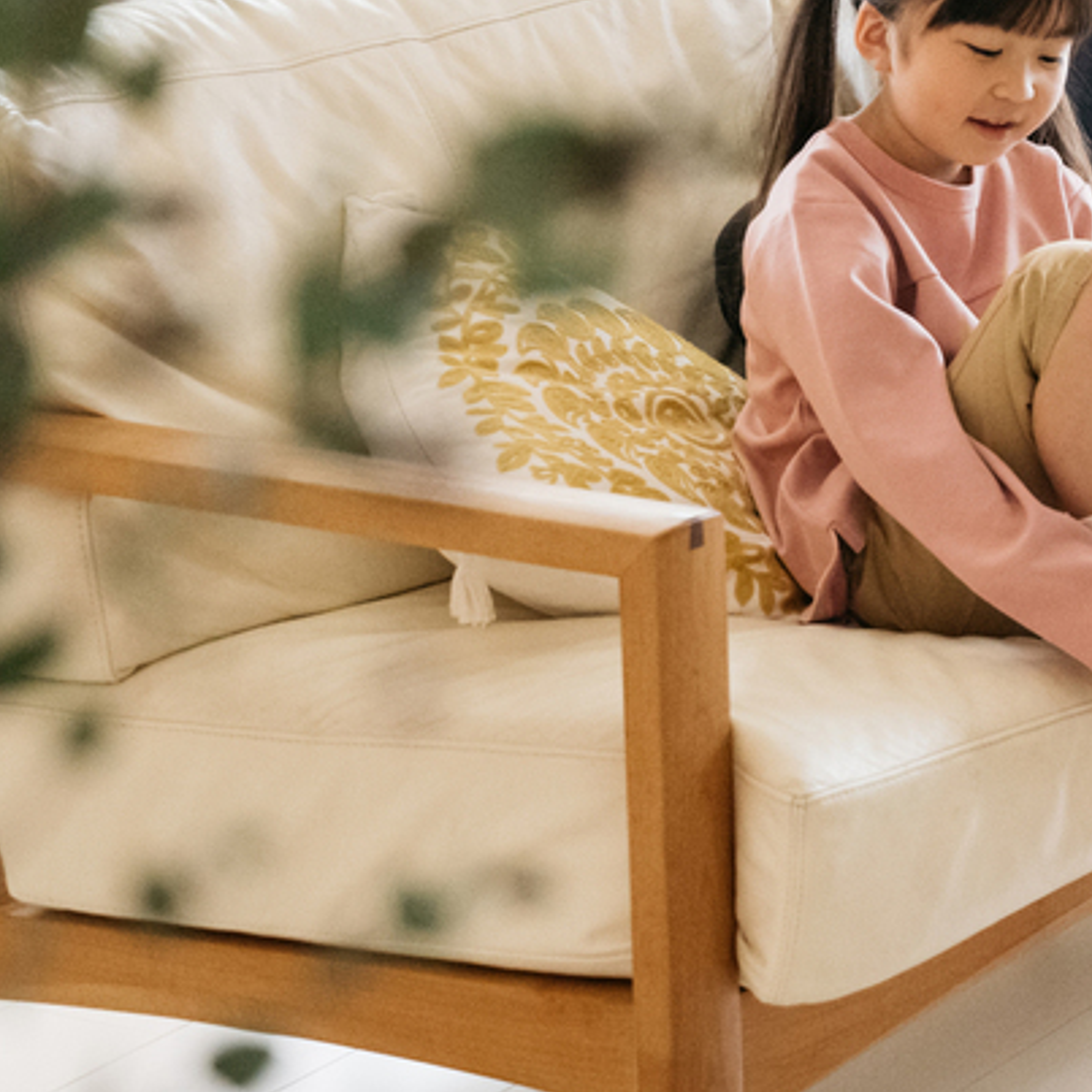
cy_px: 62
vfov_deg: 13.9
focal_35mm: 124
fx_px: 4426
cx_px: 1360
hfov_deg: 13.6
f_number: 4
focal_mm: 49
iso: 3600
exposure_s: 1/250
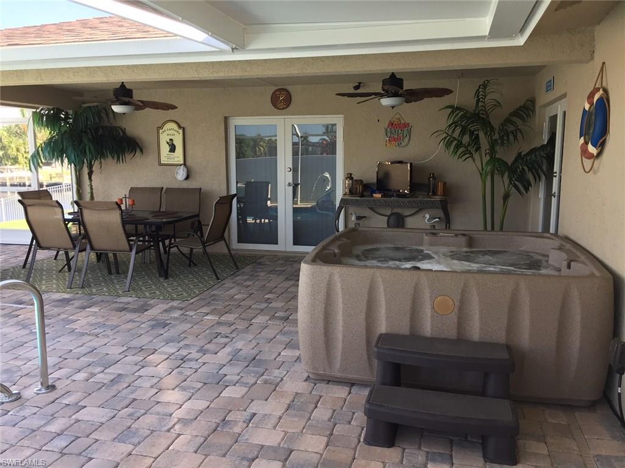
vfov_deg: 48.2
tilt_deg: -8.1
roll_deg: -0.3
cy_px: 234
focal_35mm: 29
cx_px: 312
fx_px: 524
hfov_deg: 61.7
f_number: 2.2
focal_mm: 4.15
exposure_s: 1/120
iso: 50
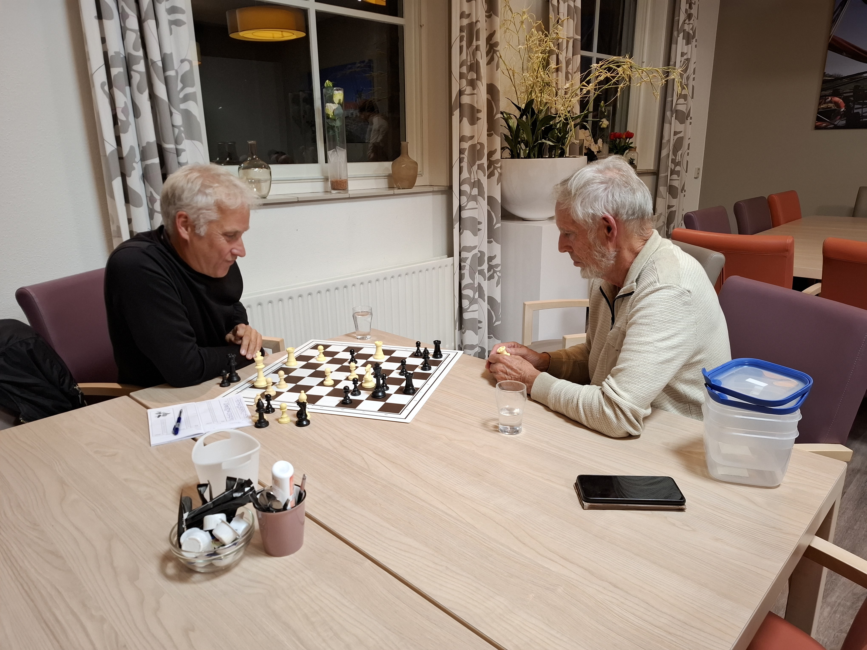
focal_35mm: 23
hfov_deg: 73.9
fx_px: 576
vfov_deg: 58.9
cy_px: 325
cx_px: 434
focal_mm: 5.54
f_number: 1.8
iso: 250
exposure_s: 1/33
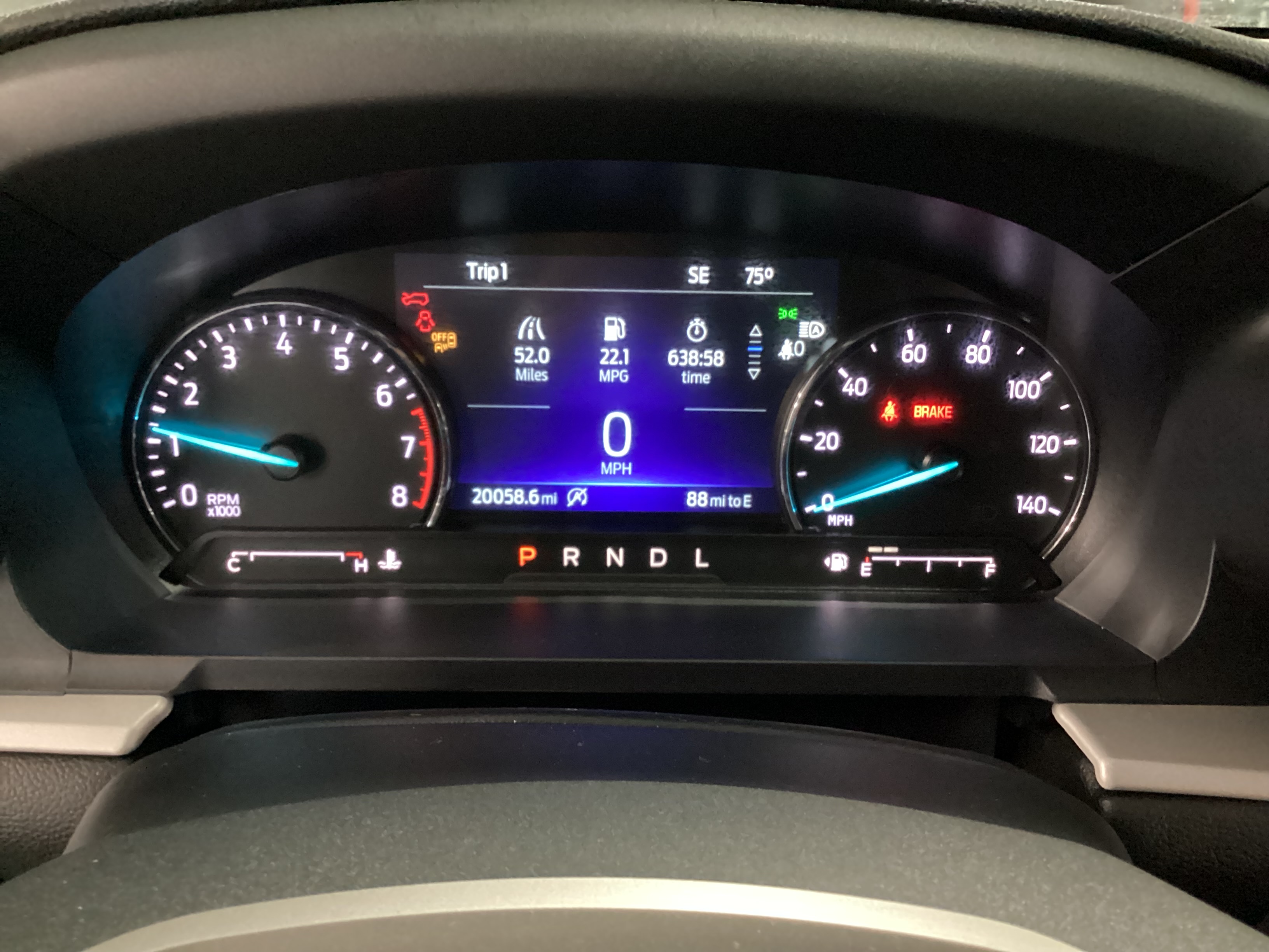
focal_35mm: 31
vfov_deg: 45.4
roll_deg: -1.1
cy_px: 476
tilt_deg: -25.0
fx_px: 1136
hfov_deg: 58.4
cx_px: 634
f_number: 2.4
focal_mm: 3.3
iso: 800
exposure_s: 1/15
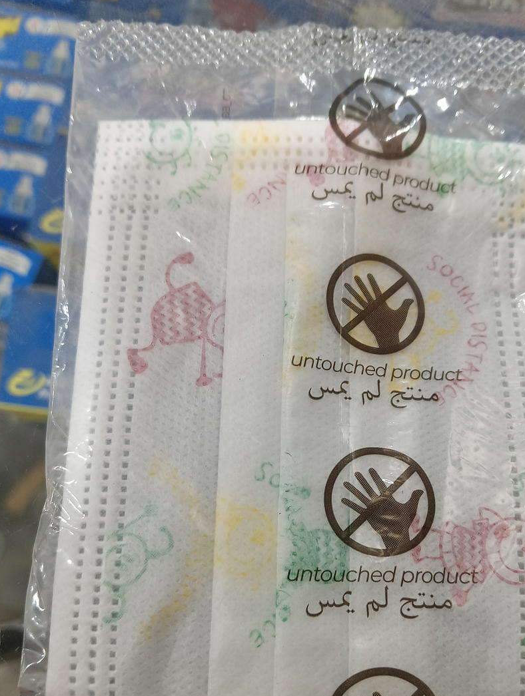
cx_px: 295
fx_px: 665
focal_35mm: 33
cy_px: 440
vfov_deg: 54.6
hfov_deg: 43.0
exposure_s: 1/33.3
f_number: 1.8
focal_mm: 4.05
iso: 500
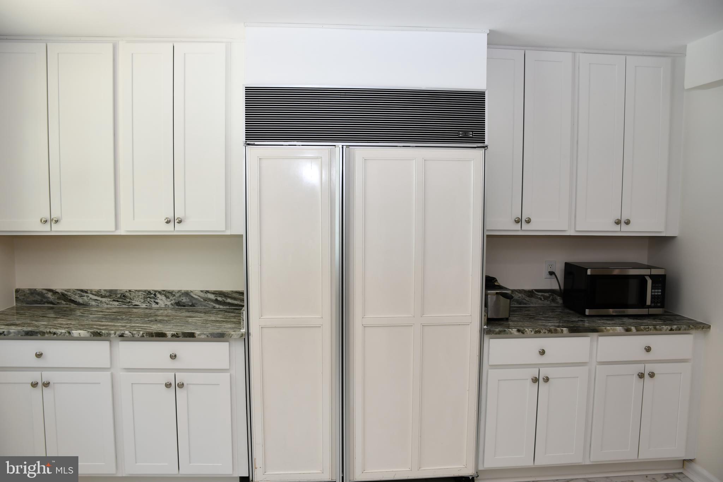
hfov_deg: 67.4
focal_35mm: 27
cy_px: 241
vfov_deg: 47.9
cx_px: 362
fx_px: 542
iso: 200
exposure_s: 1/100
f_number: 5
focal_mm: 18
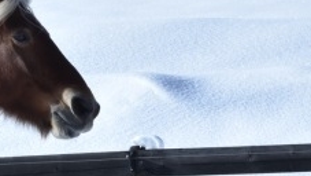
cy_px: 127
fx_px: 3655
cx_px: -74
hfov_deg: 4.9
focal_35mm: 443
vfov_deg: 2.7
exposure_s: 1/800
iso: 640
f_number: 14
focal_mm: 80
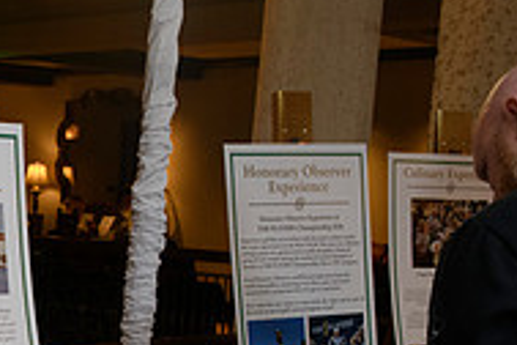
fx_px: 1235
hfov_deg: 21.3
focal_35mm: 86
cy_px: 445
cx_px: -161
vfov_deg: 15.2
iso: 3200
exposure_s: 1/80
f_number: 8
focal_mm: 28
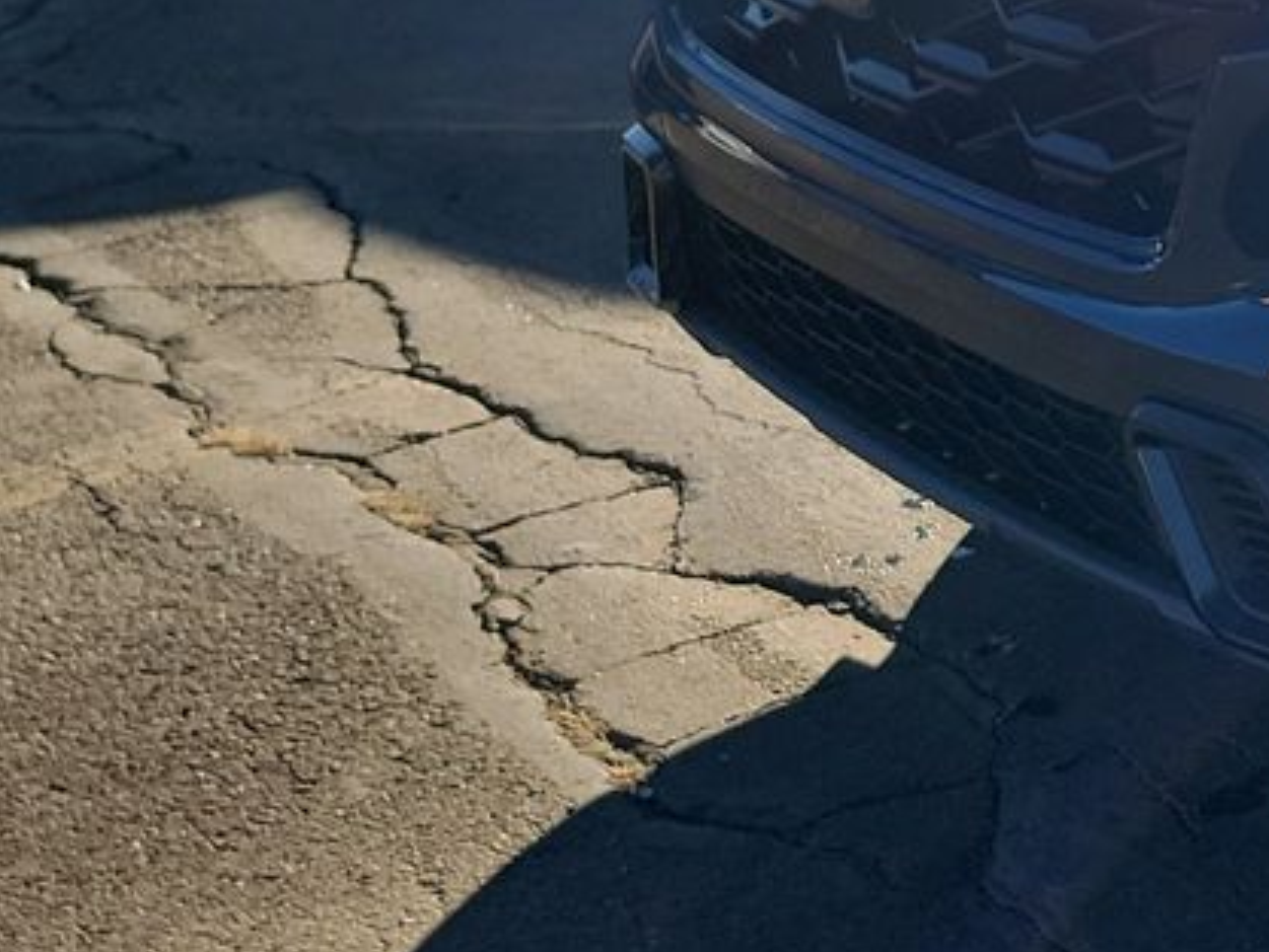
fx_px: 3374
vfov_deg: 15.3
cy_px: -277
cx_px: 2185
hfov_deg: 17.7
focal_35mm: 92
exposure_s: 1/658
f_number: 1.8
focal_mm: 6.7
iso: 50
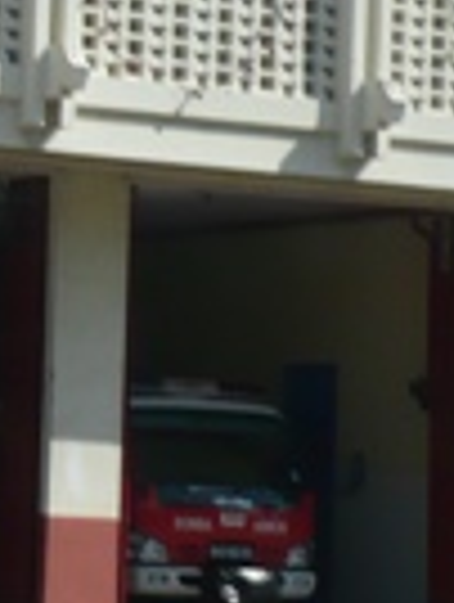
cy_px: 194
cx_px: -256
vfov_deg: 11.8
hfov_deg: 8.7
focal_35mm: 167
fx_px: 2911
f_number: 8
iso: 100
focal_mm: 5.8
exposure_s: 1/320
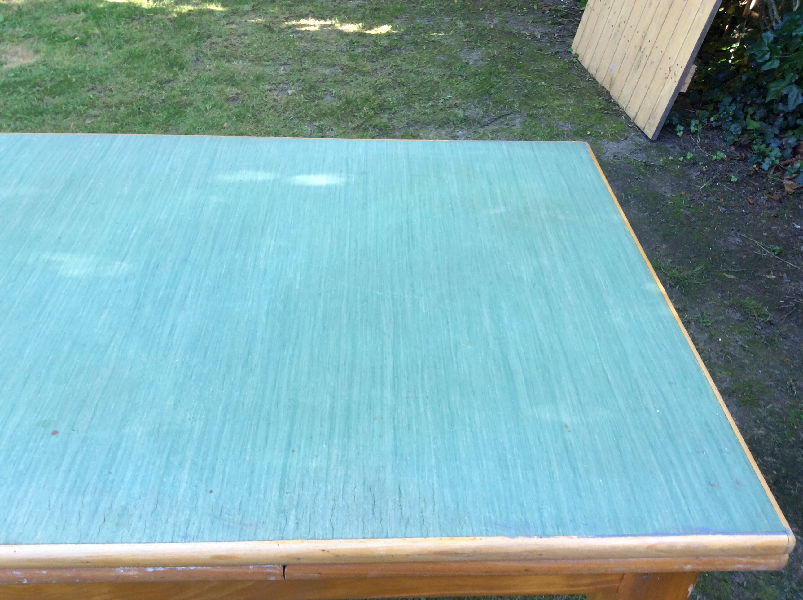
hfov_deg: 56.9
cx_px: 402
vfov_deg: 44.1
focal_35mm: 32
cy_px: 300
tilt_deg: -39.0
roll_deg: -0.3
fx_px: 741
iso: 32
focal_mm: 3.3
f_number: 2.4
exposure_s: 1/50
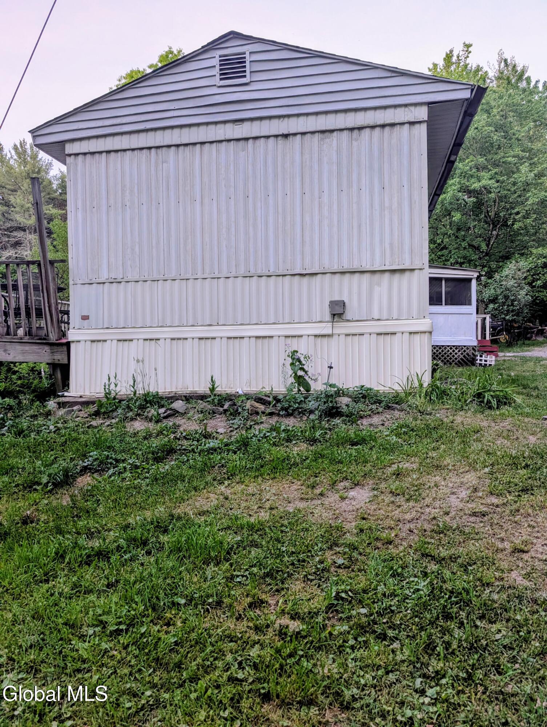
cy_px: 364
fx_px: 505
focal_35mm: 24
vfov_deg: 71.5
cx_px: 274
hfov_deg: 56.9
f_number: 1.68
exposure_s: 1/104
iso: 271
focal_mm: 6.9
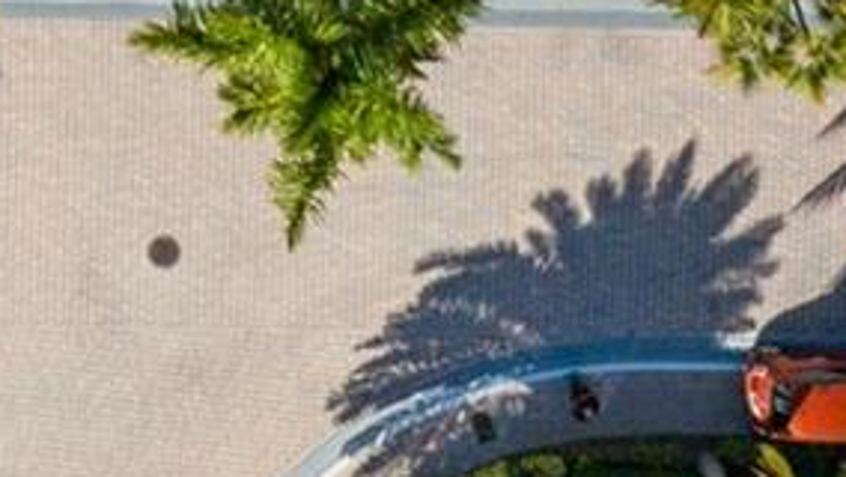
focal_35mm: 147
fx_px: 3299
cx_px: -128
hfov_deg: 14.2
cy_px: -920
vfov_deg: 7.4
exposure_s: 1/1600
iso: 100
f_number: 5.6
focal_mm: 12.29
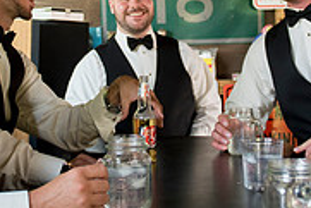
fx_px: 666
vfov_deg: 17.3
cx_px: 141
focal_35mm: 77
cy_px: -9
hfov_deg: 26.3
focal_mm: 24
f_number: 3.2
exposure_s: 1/160
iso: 1000
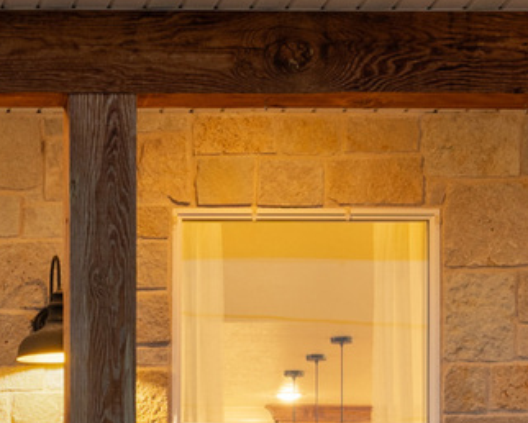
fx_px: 2799
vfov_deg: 8.5
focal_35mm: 179
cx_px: -208
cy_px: 624
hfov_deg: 10.5
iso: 250
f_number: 7.1
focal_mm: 30
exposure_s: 1/1.25
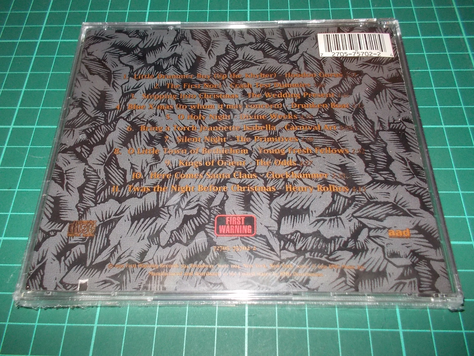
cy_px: 178
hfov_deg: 61.7
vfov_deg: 48.2
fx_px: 397
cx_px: 237
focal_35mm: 29
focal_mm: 4.1
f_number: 3.3
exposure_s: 1/30
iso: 200
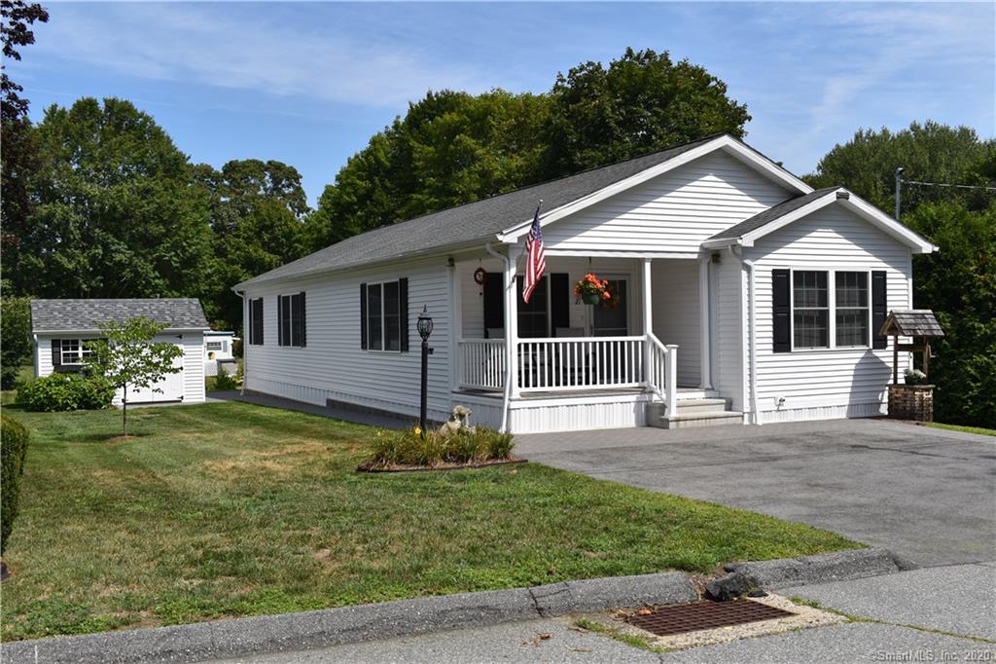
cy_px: 332
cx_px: 498
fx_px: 996
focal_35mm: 36
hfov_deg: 53.1
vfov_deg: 36.8
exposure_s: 1/320
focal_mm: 24
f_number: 9
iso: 100
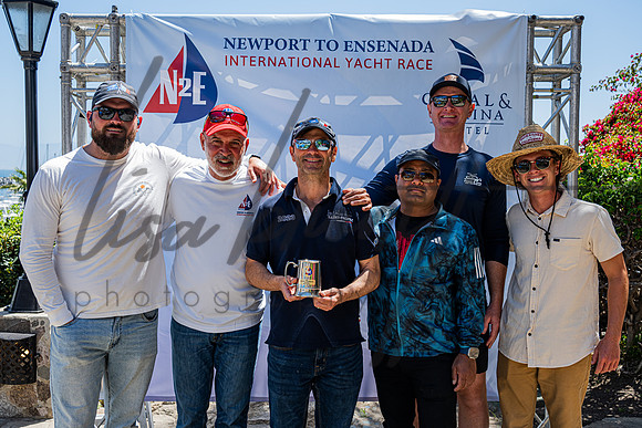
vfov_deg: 35.1
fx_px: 678
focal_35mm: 38
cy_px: 229
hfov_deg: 50.7
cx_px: 316
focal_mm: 34
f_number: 5.6
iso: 125
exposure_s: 1/250
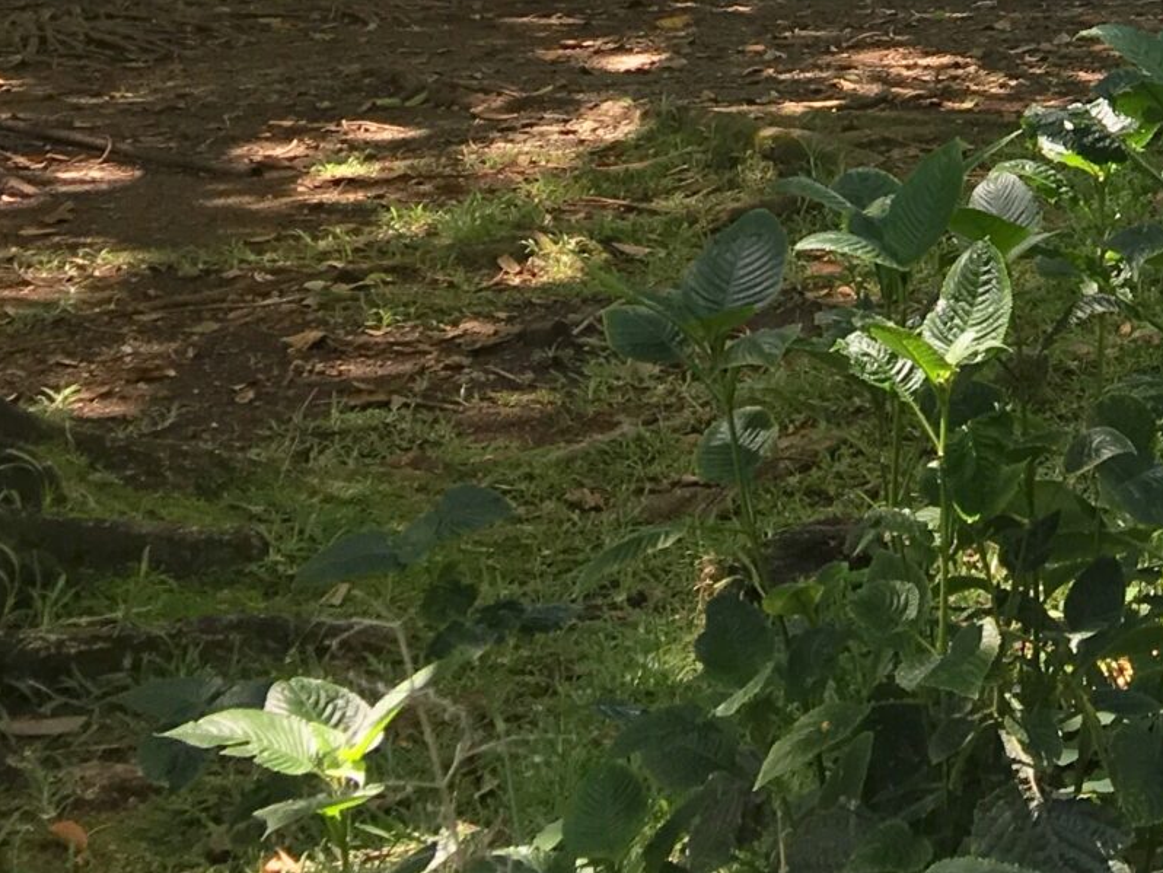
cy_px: -468
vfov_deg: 14.7
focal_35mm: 93
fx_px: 3125
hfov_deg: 18.7
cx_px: 1720
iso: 25
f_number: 2.2
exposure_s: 1/166
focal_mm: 4.15
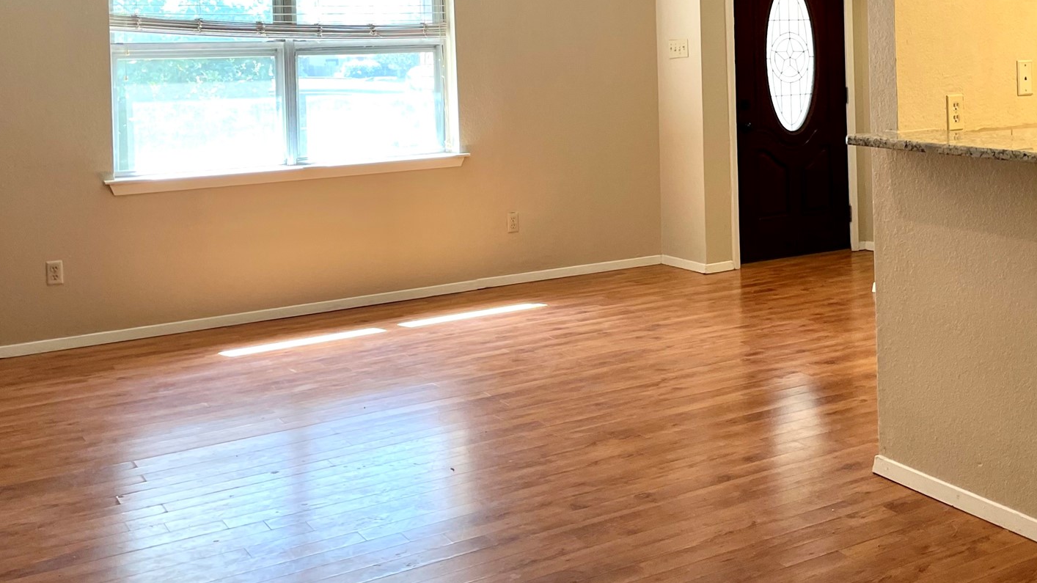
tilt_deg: -1.0
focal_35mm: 41
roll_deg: -1.3
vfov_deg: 28.0
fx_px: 1127
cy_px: 63
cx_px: 668
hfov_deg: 48.8
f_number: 1.6
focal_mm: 4.2
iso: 125
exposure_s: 1/120
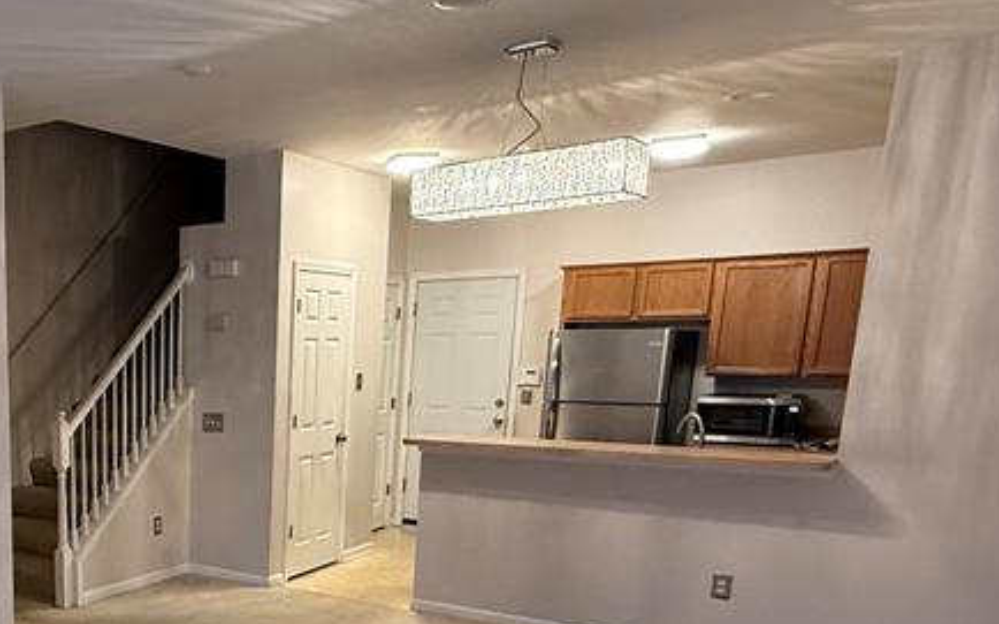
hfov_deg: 49.1
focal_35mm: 35
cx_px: 92
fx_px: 953
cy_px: 543
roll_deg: +0.9
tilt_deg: -10.9
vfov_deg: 34.5
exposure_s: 1/60
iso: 400
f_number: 2.2
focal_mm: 2.22
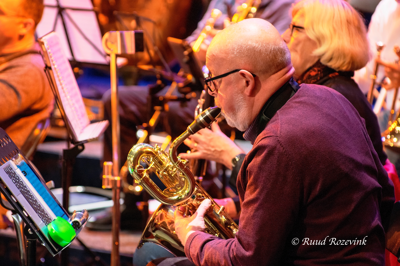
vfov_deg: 7.4
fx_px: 2043
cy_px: 133
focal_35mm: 184
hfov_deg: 11.2
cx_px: 200
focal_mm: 123
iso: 400
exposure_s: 1/50
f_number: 4
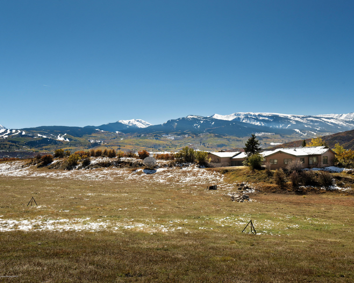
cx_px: 203
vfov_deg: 40.1
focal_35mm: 37
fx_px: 388
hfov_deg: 48.9
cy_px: 140
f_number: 9
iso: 200
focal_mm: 32
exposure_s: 1/50
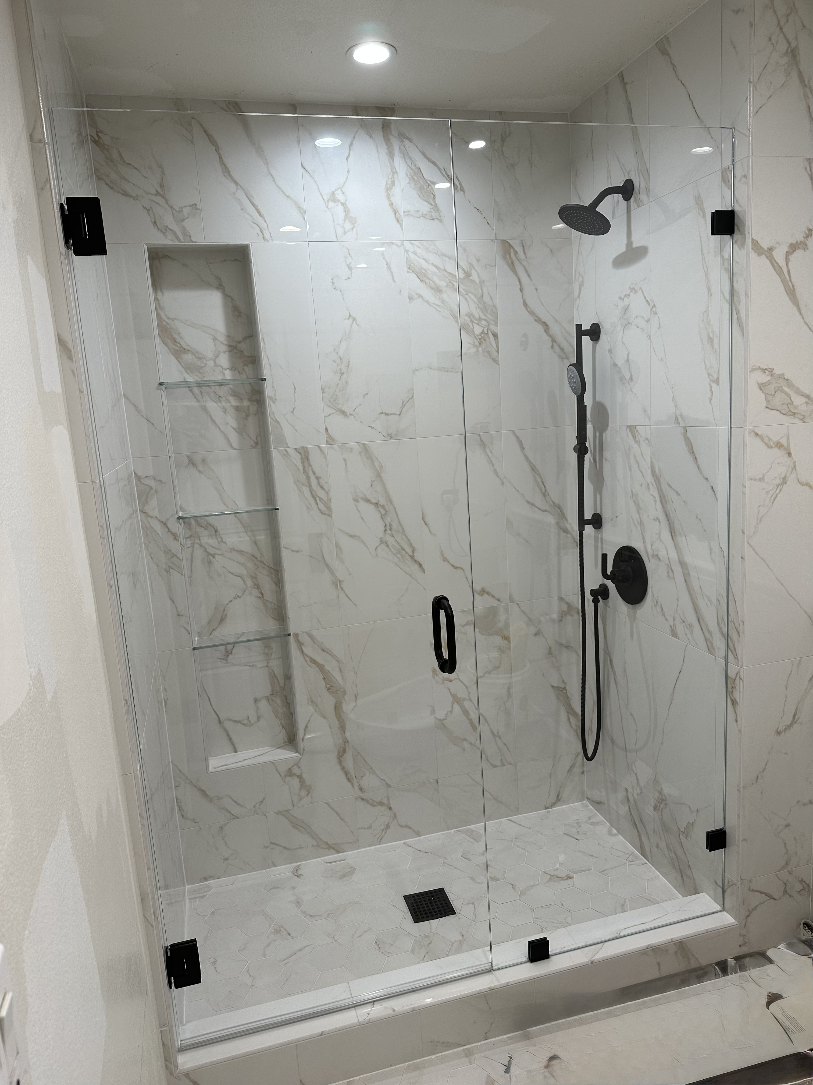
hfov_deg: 56.8
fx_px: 752
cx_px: 406
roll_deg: +3.7
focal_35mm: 24
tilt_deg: -10.8
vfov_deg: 71.6
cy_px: 542
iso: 100
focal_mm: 6.86
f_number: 1.78
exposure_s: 1/120
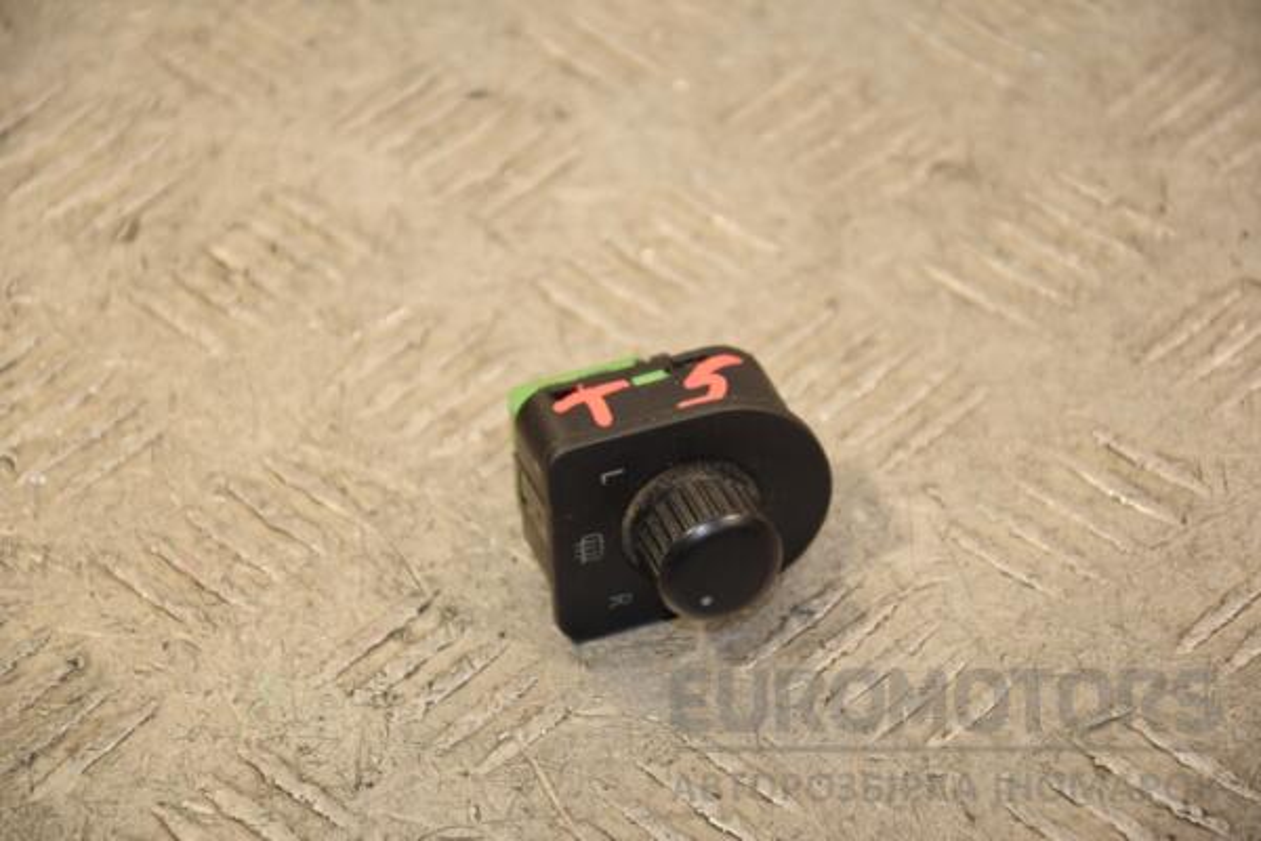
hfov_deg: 13.0
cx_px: 630
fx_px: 5516
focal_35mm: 158
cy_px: 420
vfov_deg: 8.7
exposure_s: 1/200
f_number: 5.6
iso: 800
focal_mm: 105
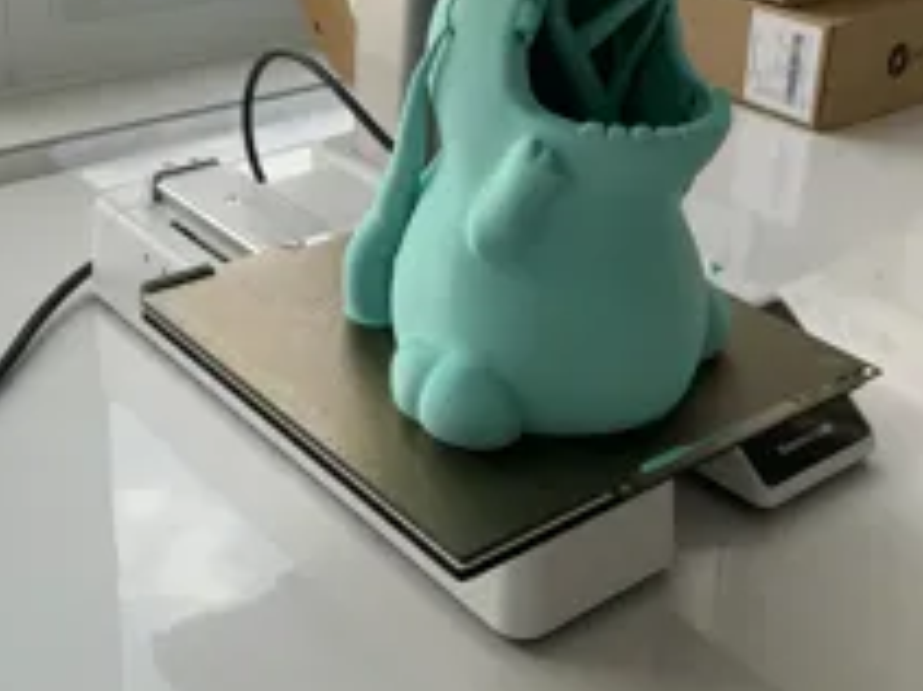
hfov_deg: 35.0
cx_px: 468
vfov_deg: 26.1
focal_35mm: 55
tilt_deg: -21.7
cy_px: 149
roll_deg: -4.5
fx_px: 1466
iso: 16
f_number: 1.8
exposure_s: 1/142
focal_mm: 3
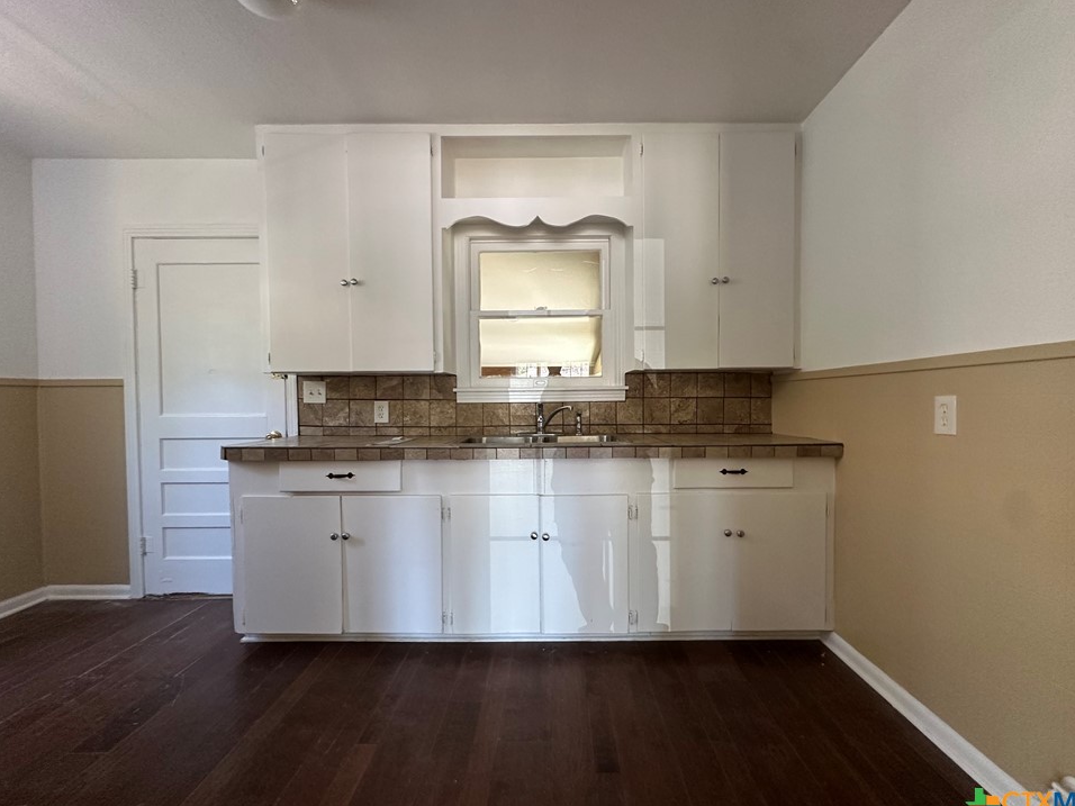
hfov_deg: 98.1
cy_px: 411
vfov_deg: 81.7
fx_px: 466
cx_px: 554
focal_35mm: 15
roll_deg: +0.1
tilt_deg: -0.5
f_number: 2.2
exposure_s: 1/74
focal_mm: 2.22
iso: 320
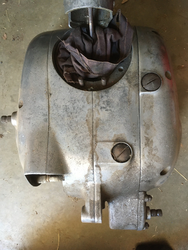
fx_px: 210
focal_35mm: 29
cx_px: 94
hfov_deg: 48.2
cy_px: 125
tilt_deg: -89.2
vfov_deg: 61.7
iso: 200
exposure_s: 1/33
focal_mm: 4.15
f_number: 2.2
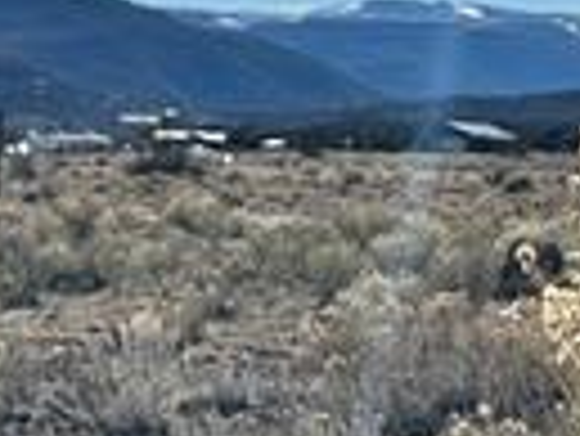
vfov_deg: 7.8
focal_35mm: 190
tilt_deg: -0.5
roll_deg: -2.3
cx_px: 526
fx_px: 3186
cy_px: 196
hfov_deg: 10.3
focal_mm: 6.86
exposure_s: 1/10753
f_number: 1.78
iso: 80
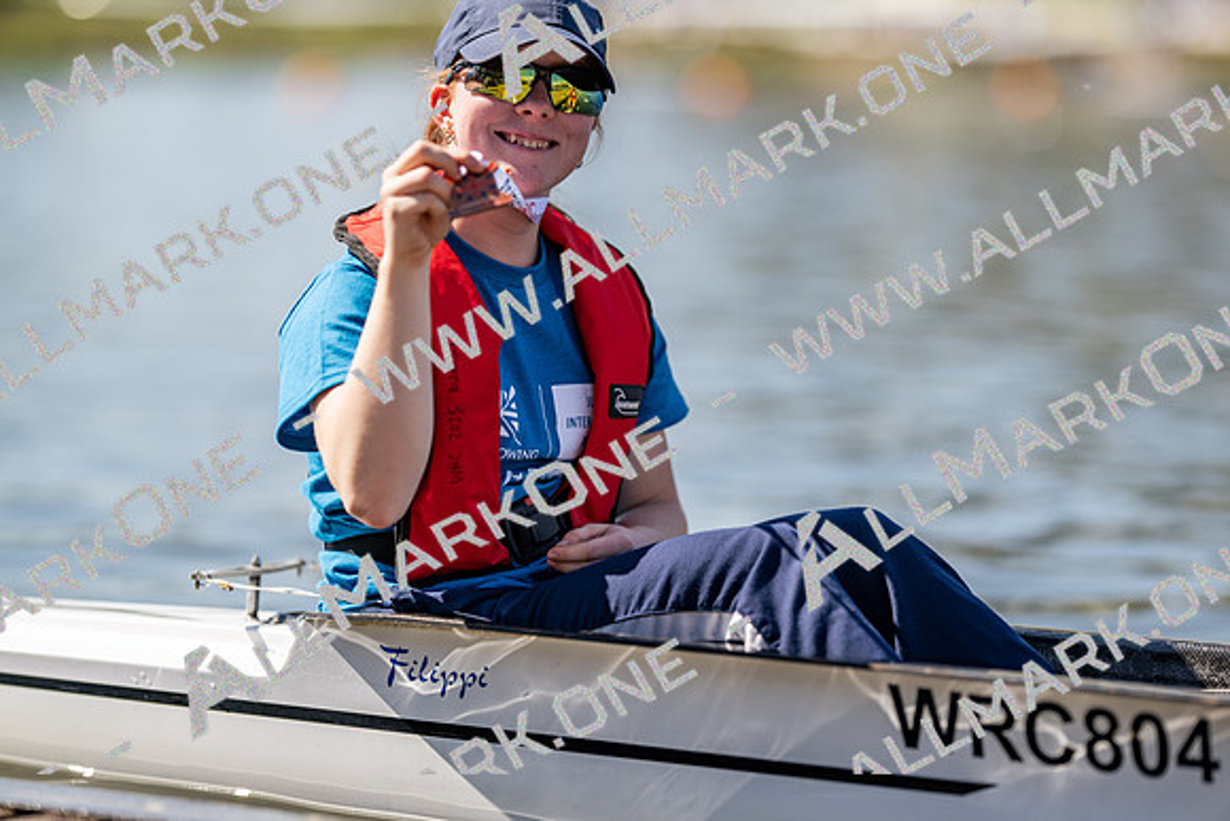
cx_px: 615
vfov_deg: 10.2
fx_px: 4613
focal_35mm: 135
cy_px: 410
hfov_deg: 15.2
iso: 64
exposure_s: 1/2500
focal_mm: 135
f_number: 1.8
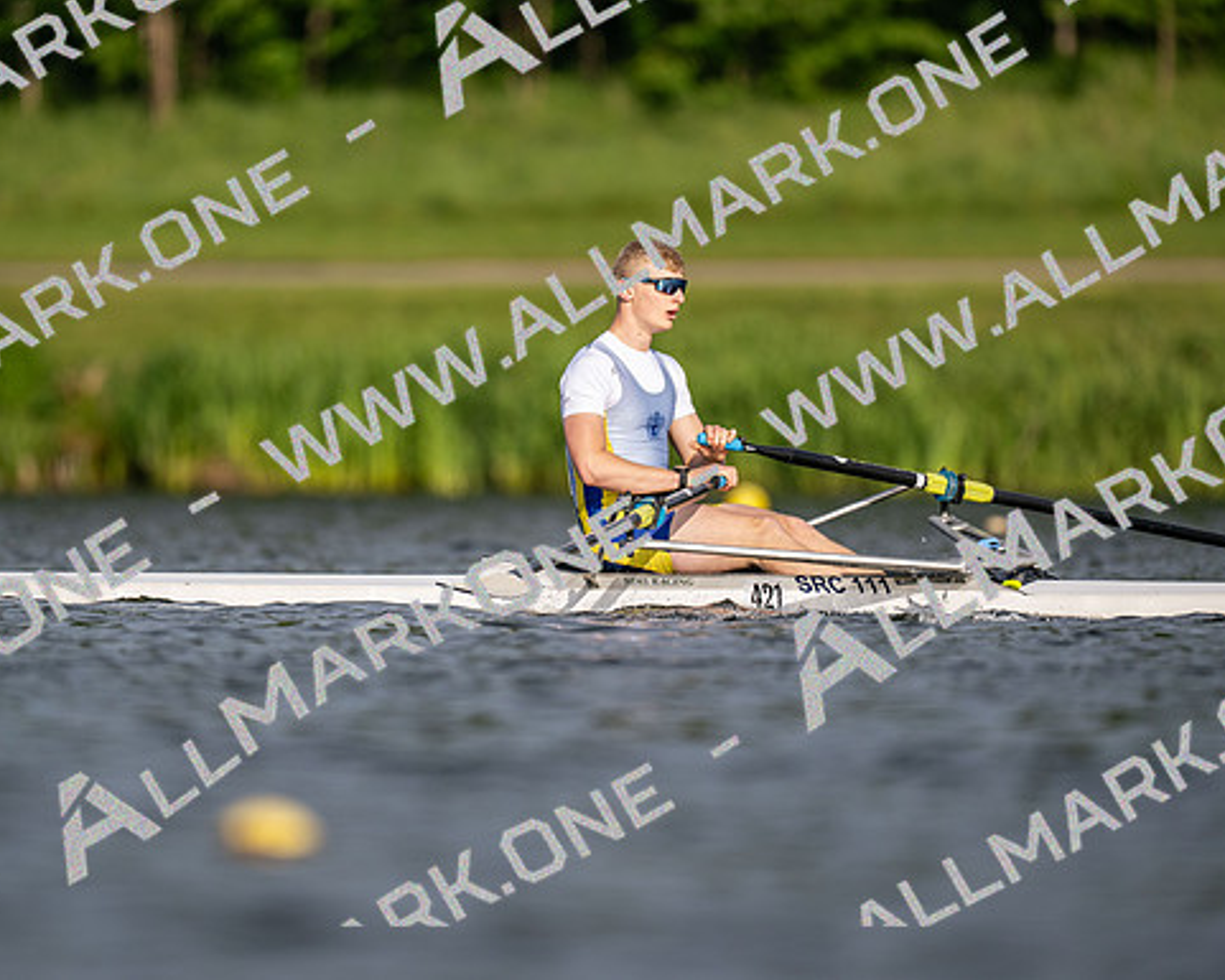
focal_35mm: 679
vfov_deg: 2.3
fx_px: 24622
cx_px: 576
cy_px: 490
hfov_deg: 2.8
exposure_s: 1/2500
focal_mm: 600
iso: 200
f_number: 4
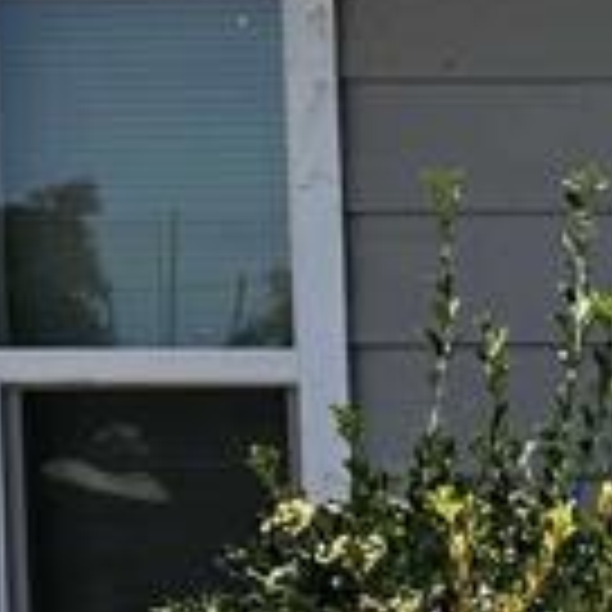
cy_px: 688
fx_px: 3200
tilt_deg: -3.5
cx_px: 1120
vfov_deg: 10.8
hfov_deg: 10.3
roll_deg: -1.2
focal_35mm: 160
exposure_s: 1/2967
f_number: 1.78
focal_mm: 6.86
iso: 80
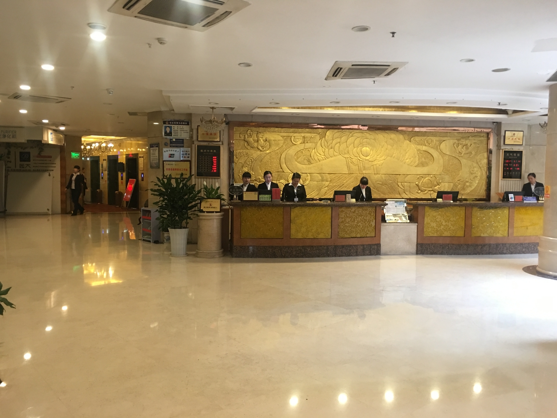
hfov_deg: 61.7
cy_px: 209
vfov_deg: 48.2
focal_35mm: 29
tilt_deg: -4.7
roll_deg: -0.5
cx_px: 278
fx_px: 467
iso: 80
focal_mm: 4.15
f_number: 2.2
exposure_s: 1/17
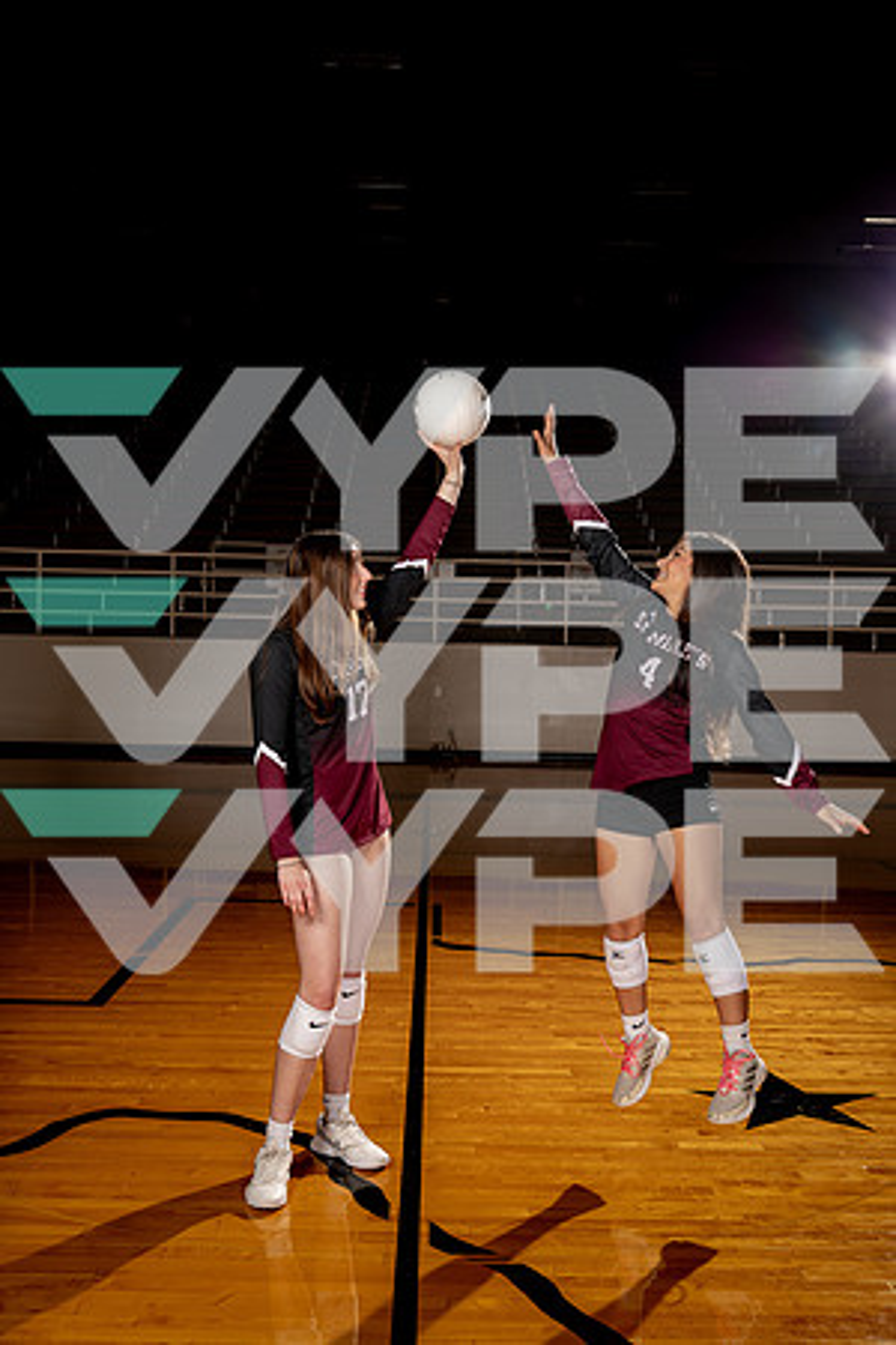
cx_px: 448
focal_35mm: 38
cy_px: 672
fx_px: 1419
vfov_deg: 50.7
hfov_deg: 35.1
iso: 100
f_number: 5.6
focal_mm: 38
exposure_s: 1/250
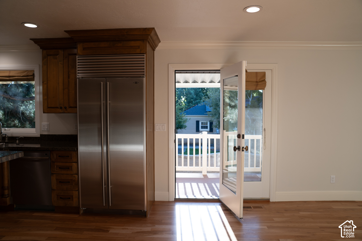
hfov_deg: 73.7
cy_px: 120
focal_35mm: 24
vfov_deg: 53.1
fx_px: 241
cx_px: 181
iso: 250
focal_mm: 24
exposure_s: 1/160
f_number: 4
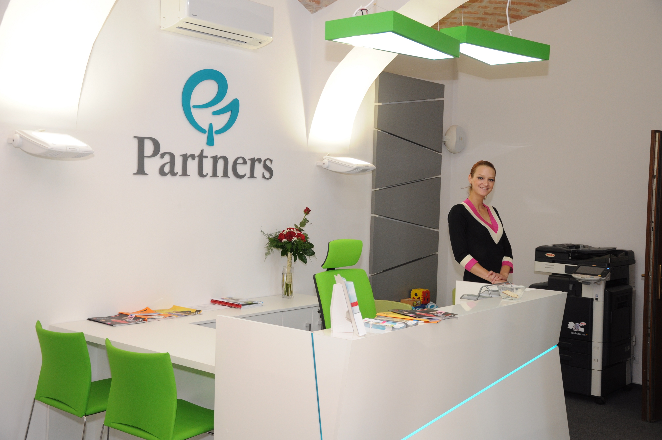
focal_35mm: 42
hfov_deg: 46.5
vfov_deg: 31.8
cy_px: 220
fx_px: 771
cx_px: 331
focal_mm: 28
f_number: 5
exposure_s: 1/60
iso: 500
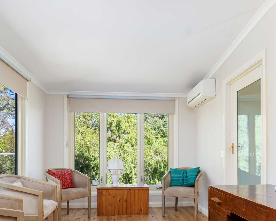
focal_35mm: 27
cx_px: 141
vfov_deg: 51.7
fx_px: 221
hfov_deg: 64.1
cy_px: 155
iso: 320
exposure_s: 1/25
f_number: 7.1
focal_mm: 16
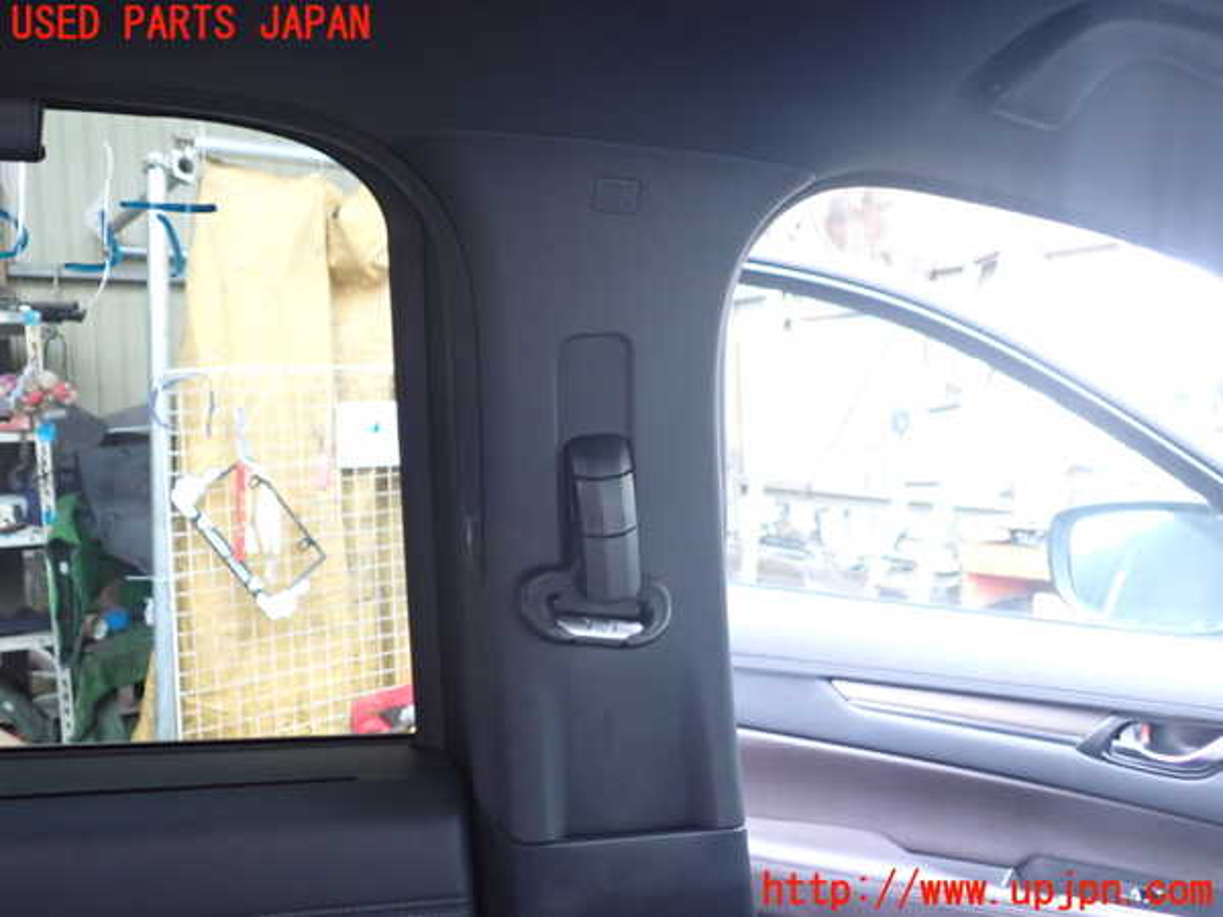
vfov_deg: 46.8
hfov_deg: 60.0
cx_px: 612
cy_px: 458
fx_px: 1060
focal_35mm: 30
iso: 500
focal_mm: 5.4
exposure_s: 1/30
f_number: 2.3
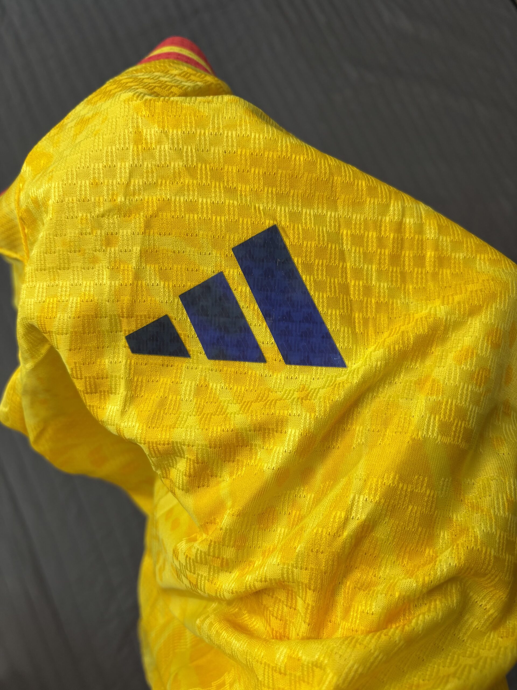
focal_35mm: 26
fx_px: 518
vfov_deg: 67.3
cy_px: 345
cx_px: 258
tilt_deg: -74.3
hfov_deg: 53.1
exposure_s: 1/50
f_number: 1.6
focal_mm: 5.96
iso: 80
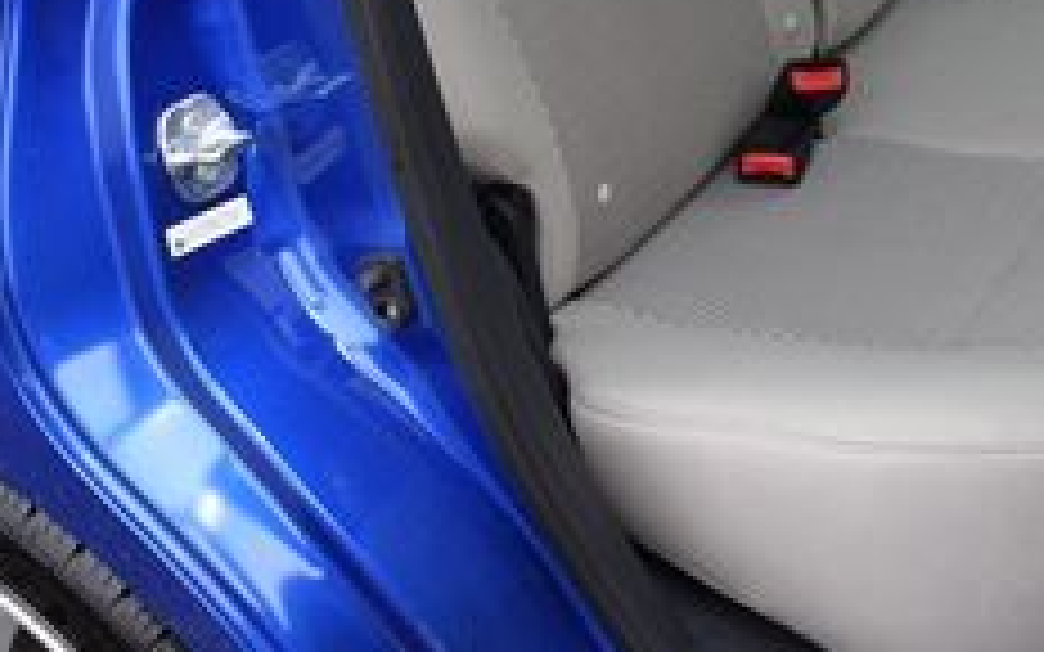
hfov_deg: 26.6
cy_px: -115
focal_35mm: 76
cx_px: 837
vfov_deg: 16.5
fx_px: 2162
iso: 280
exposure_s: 1/250
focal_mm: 18
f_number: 5.6
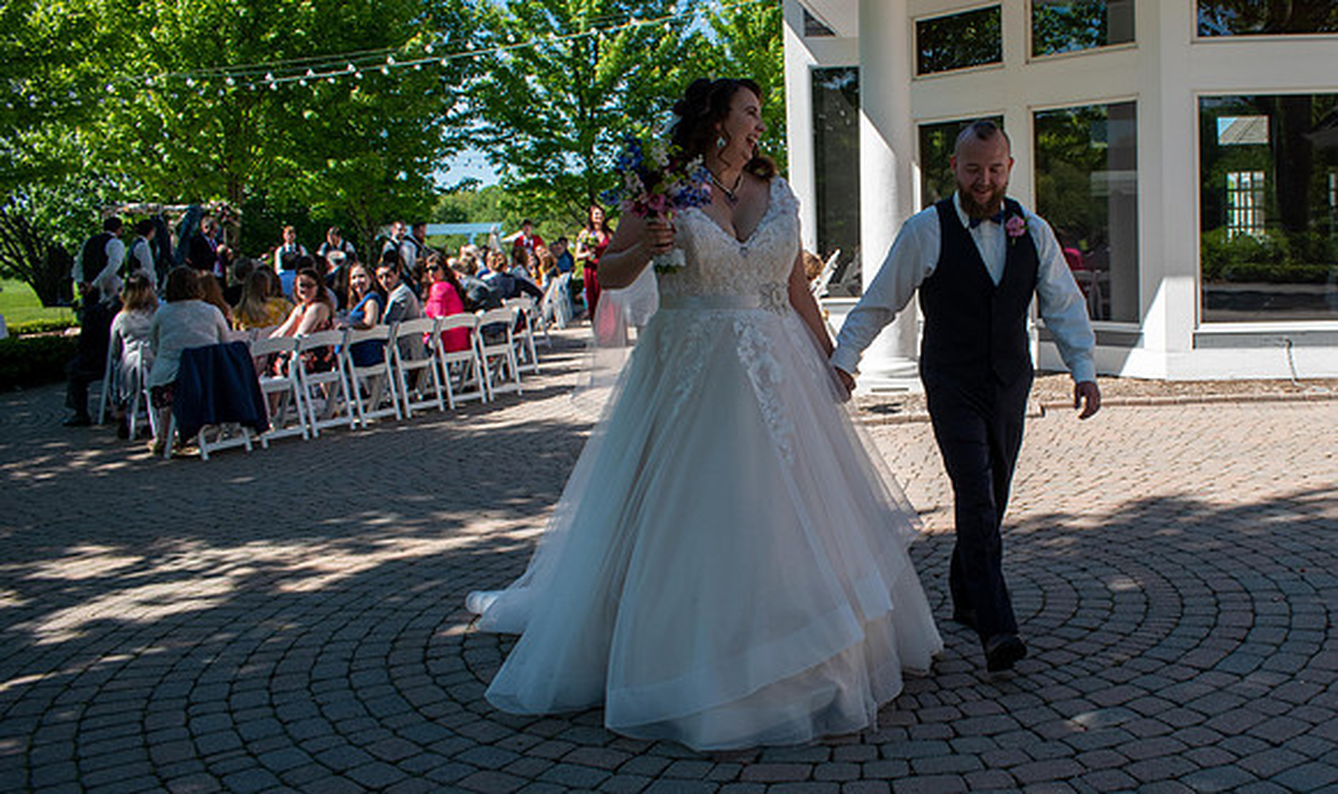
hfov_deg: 53.4
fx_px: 1306
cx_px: 871
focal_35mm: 36
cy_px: 366
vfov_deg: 33.8
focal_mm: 18
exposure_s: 1/320
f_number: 9
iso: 200
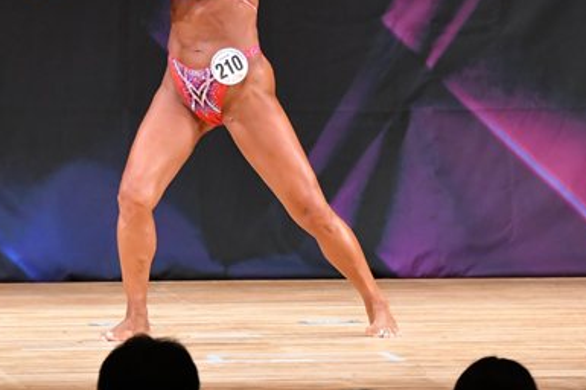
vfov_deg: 2.5
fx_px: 8847
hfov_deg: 3.8
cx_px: 371
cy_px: 12
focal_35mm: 544
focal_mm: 180
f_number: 5.6
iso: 4000
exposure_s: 1/400
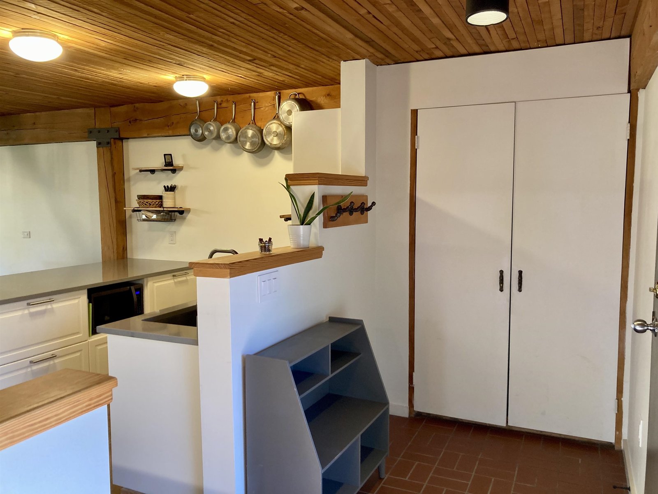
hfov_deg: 63.4
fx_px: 532
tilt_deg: -5.2
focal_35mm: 28
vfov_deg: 49.7
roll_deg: -0.4
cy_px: 247
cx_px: 329
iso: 100
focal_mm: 3.99
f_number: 1.8
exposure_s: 1/60
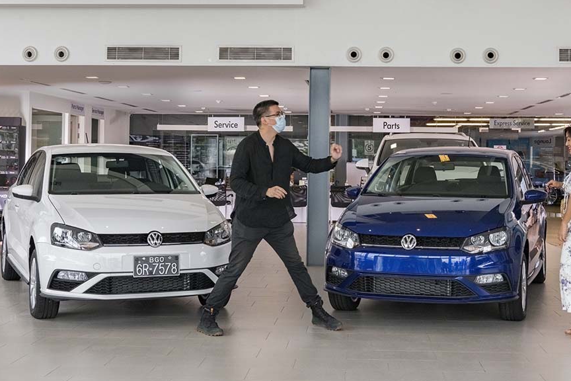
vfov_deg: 33.4
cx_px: 299
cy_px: 199
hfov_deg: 48.4
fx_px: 634
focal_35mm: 40
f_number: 11
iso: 1250
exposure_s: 1/250
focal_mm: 36
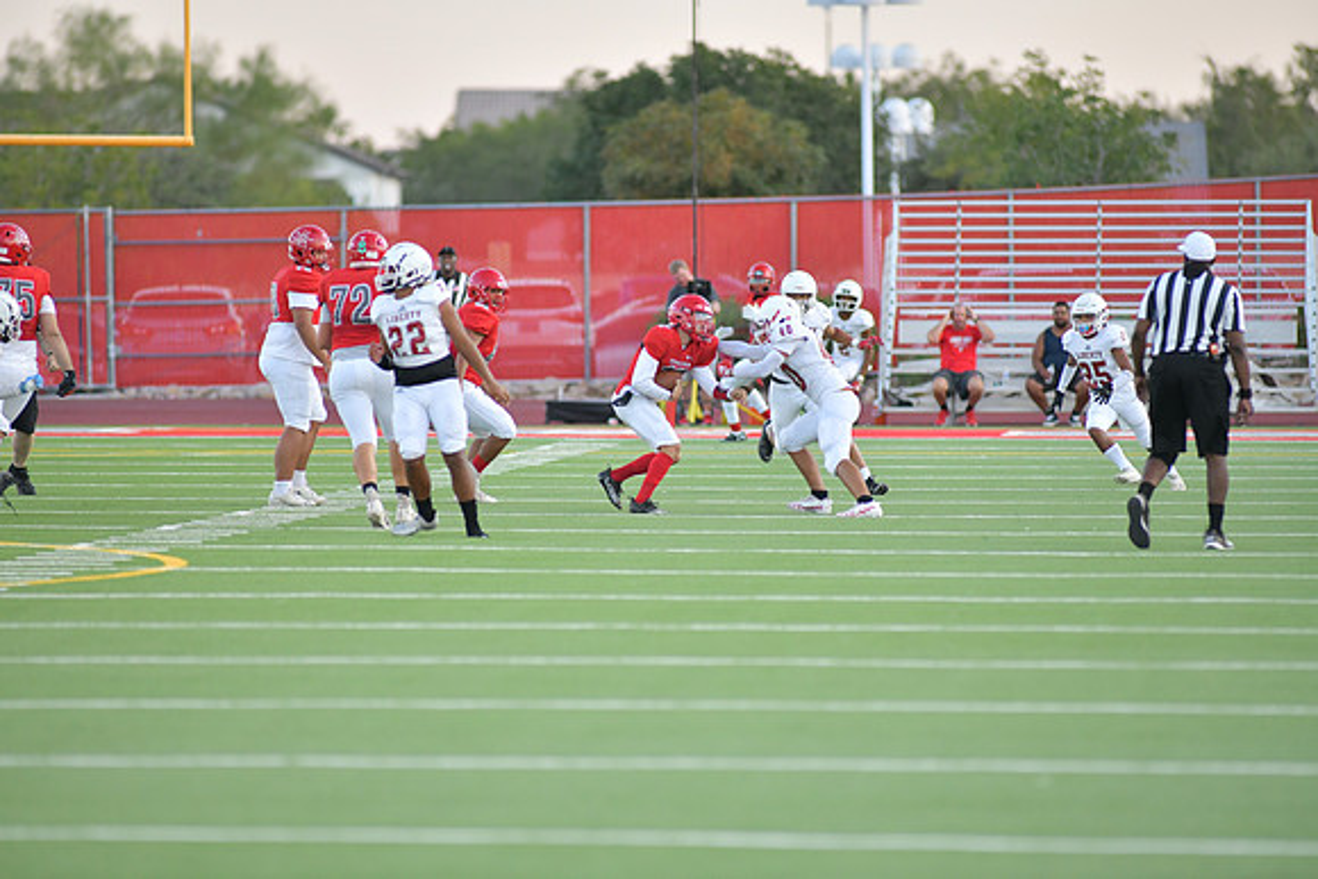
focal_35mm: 300
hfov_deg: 6.9
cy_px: 440
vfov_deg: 4.6
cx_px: 659
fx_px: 10985
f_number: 3.5
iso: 1800
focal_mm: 300
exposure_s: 1/1250
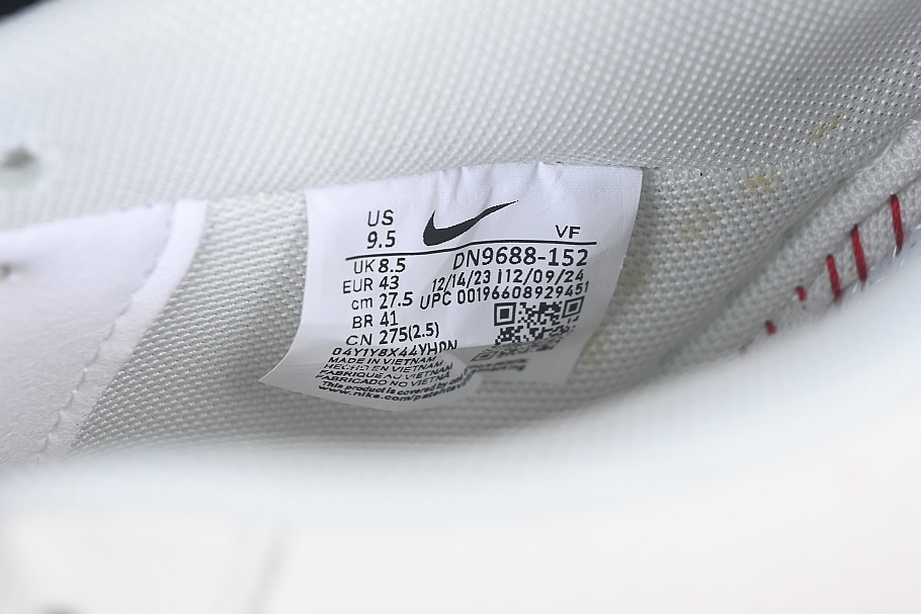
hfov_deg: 22.9
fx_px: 2277
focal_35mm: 89
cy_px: 274
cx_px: 480
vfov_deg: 15.4
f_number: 7.1
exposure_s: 1/80
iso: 160
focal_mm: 50
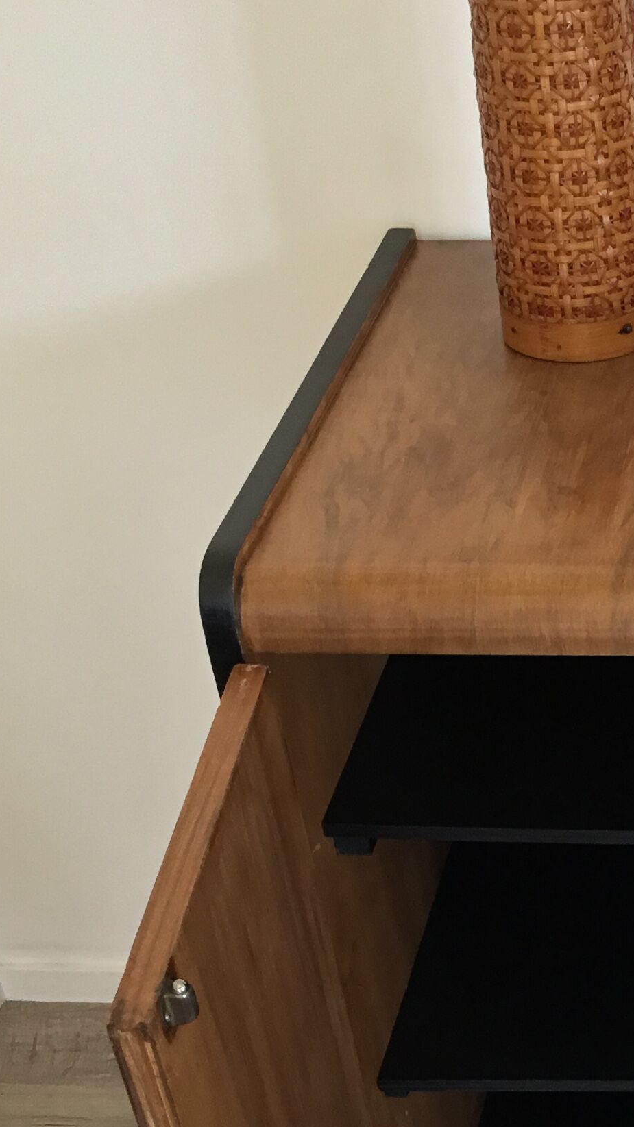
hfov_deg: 17.0
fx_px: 2003
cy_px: 844
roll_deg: +0.7
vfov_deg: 30.9
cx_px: 797
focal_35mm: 67
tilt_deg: -37.4
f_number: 2.4
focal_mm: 3.3
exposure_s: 1/33
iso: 64
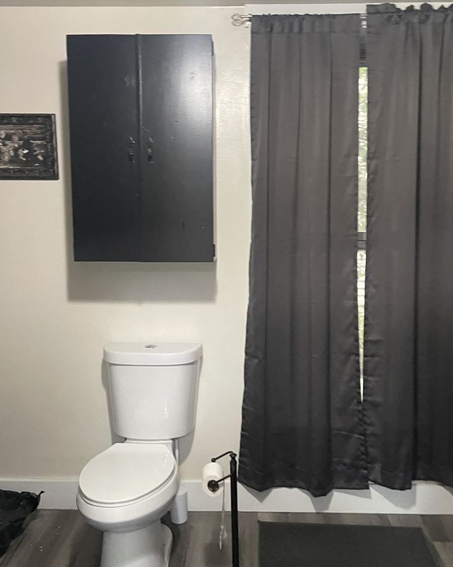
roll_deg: +1.1
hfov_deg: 43.3
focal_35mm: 34
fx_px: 570
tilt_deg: -8.4
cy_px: 283
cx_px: 239
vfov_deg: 52.8
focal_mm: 4.2
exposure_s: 1/45
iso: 500
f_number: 1.6
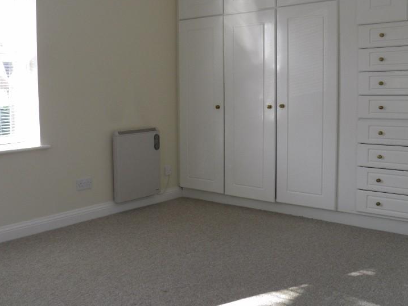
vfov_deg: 35.9
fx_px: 472
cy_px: 133
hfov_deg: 46.3
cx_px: 149
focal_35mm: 40
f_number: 3.2
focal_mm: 4.9
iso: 50
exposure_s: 1/30
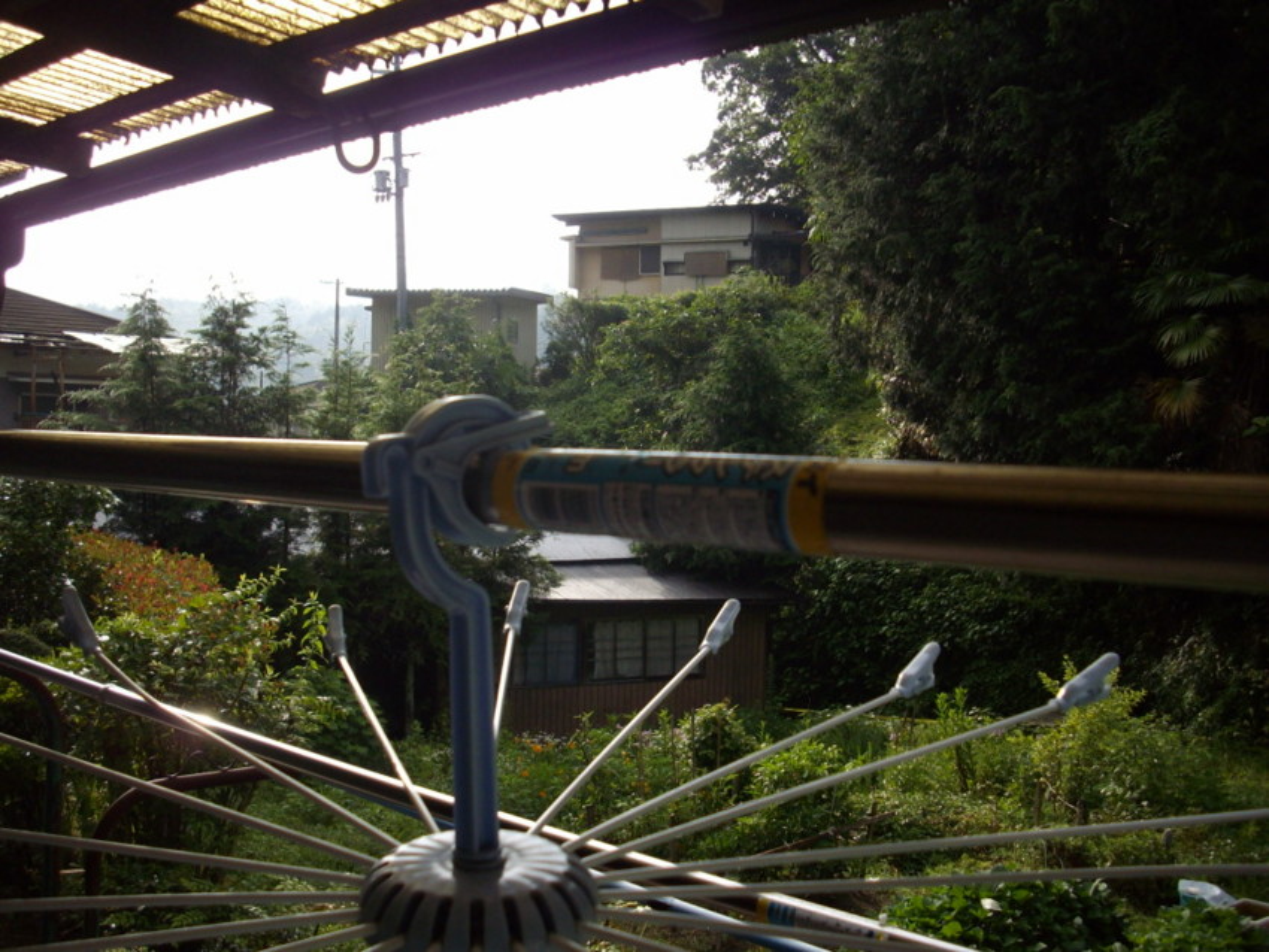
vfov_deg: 38.7
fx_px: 1357
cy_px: 476
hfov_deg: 50.1
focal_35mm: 37
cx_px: 634
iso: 80
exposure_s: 1/400
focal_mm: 6.2
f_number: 2.8
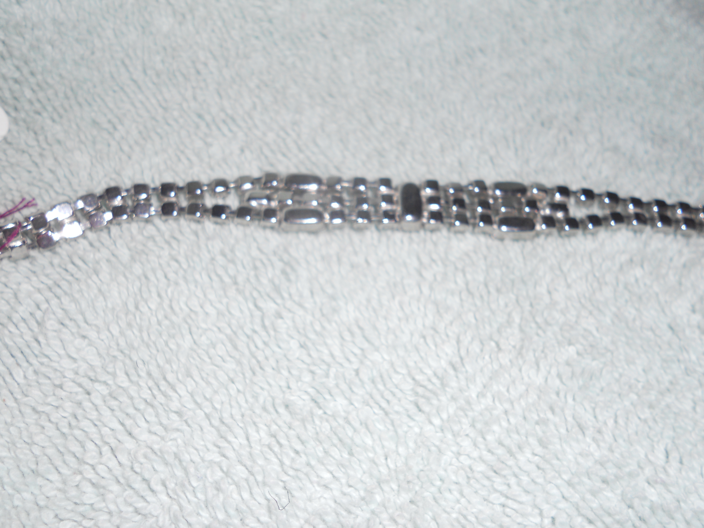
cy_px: 264
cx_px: 352
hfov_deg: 56.8
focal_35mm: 32
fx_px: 651
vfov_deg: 44.2
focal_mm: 5.8
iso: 80
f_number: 8.8
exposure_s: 1/25
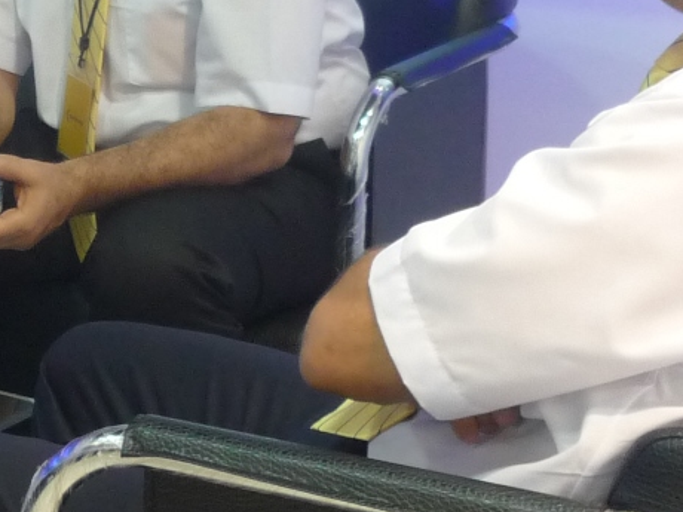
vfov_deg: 12.7
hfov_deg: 15.9
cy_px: 208
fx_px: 2308
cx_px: -217
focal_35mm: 117
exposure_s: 1/30
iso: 200
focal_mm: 5.5
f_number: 2.8
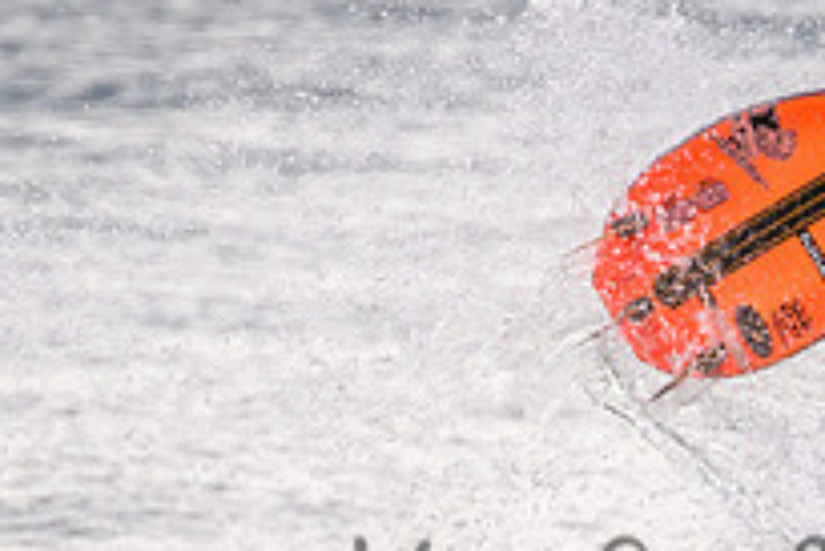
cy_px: 565
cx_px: 769
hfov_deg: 0.9
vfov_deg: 0.6
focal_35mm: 2263
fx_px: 51895
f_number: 11
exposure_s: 1/2000
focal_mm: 800
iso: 1800
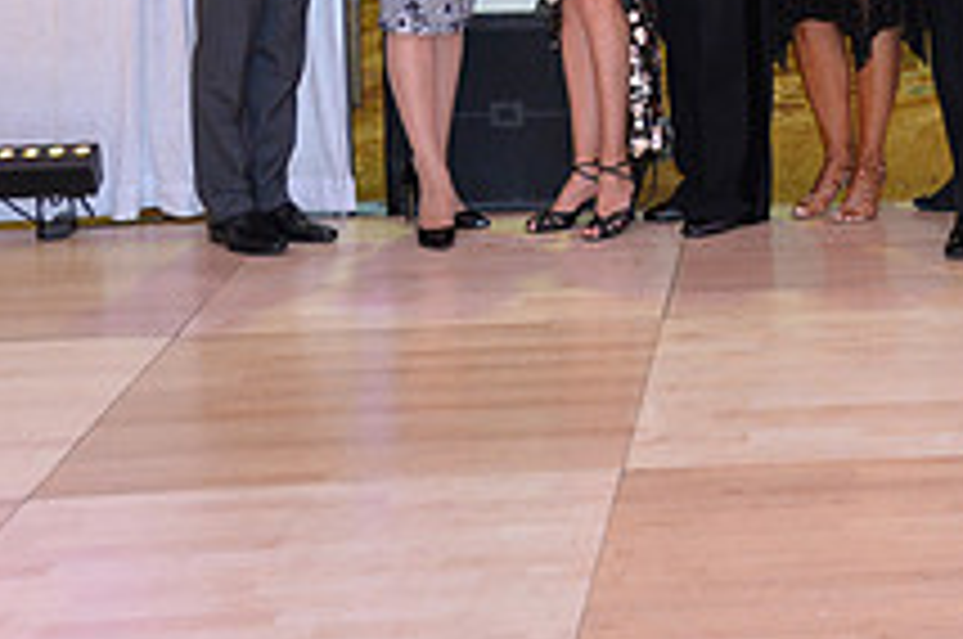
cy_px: -214
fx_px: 2751
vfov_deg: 12.8
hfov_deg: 19.0
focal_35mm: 103
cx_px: 1076
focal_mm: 38
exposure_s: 1/250
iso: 2000
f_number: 4.5
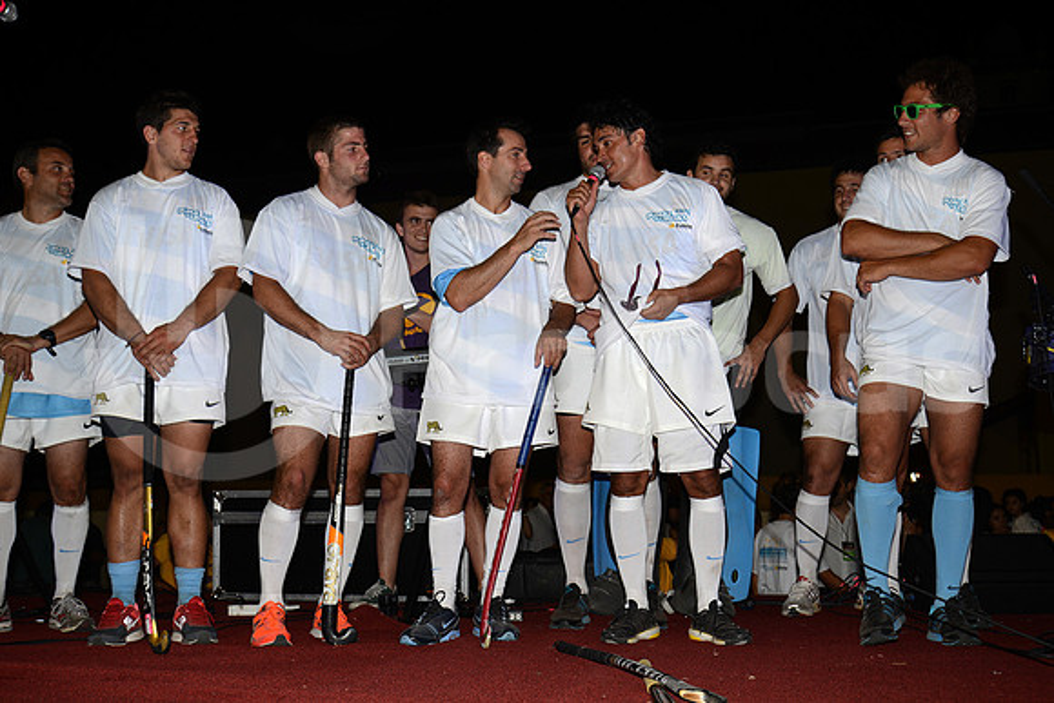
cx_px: 527
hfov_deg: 48.4
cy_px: 352
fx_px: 1171
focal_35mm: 40
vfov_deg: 33.4
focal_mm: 40
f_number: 5.6
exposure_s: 1/160
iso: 320
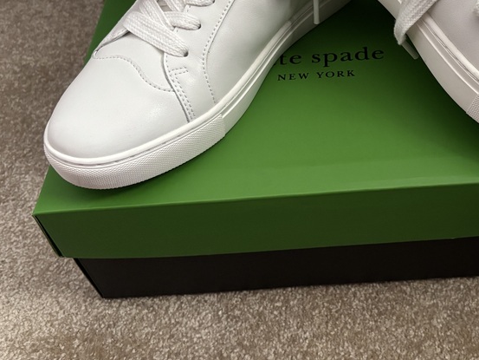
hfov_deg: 39.4
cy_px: 116
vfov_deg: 30.6
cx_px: 357
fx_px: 651
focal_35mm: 47
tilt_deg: -48.4
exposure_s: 1/40
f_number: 1.6
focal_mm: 5.96
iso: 640
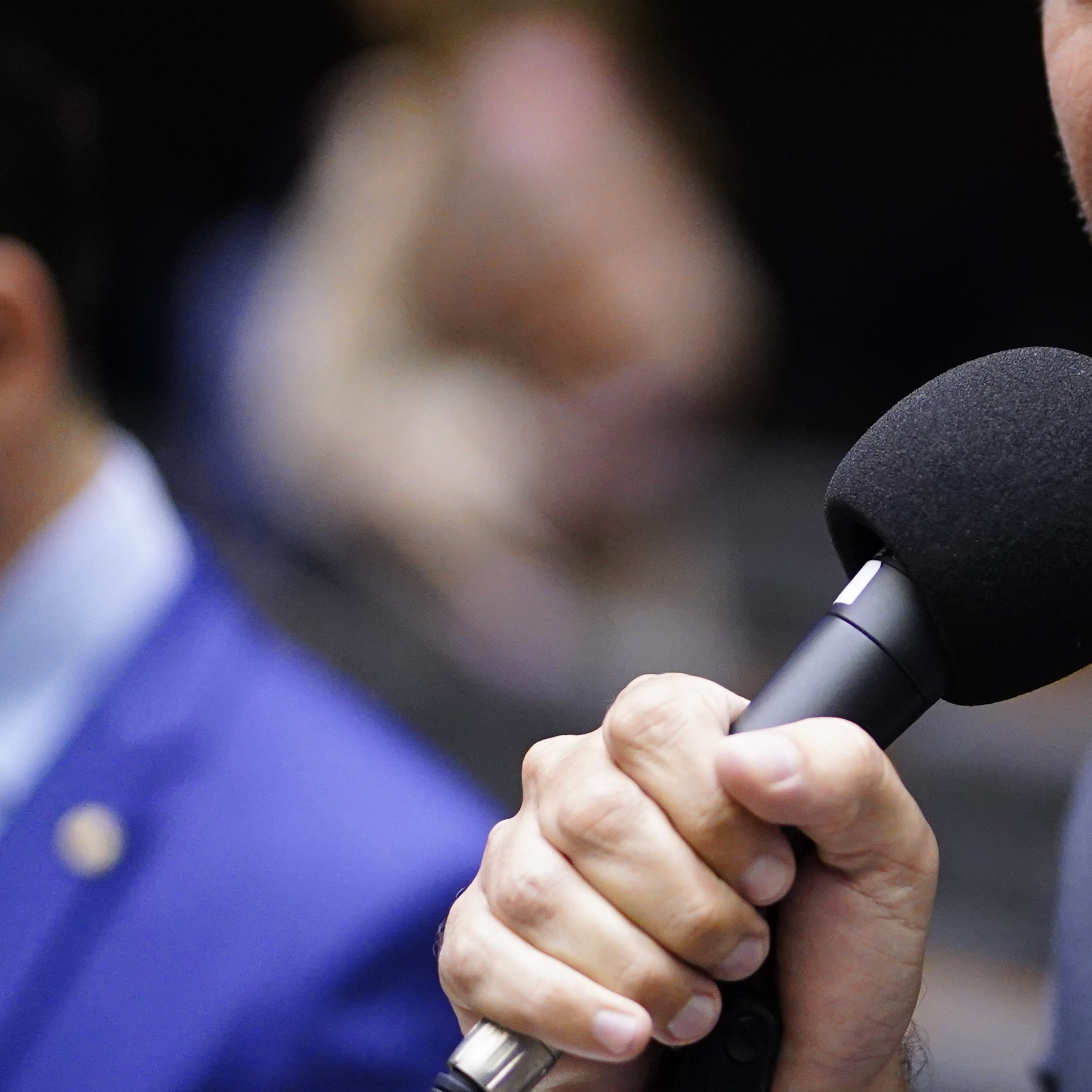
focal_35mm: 229
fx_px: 8173
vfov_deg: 7.6
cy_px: 360
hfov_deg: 7.6
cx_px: 1270
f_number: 1.8
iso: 3200
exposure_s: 1/320
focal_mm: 85
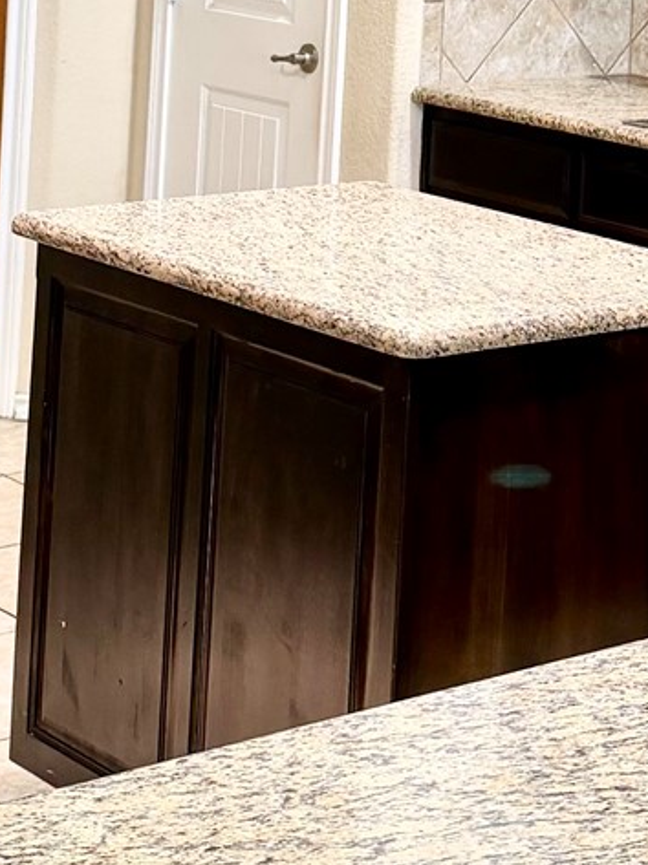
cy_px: -181
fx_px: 2599
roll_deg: -2.8
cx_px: 536
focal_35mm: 104
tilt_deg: -2.4
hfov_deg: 14.1
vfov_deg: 18.0
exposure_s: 1/60
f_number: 1.78
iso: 125
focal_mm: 6.76
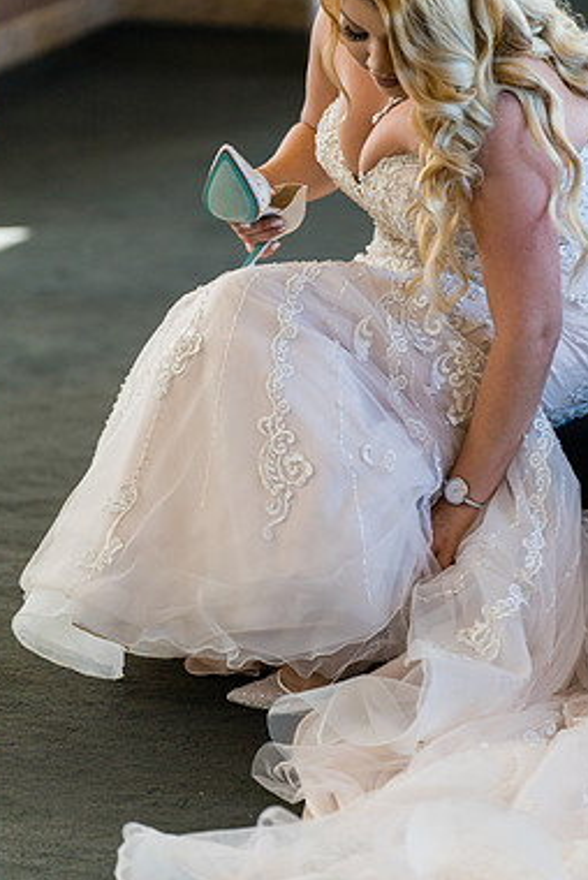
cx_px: 317
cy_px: 366
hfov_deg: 7.6
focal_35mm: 181
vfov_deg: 11.3
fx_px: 4426
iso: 320
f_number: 2.8
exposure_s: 1/200
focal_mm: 153
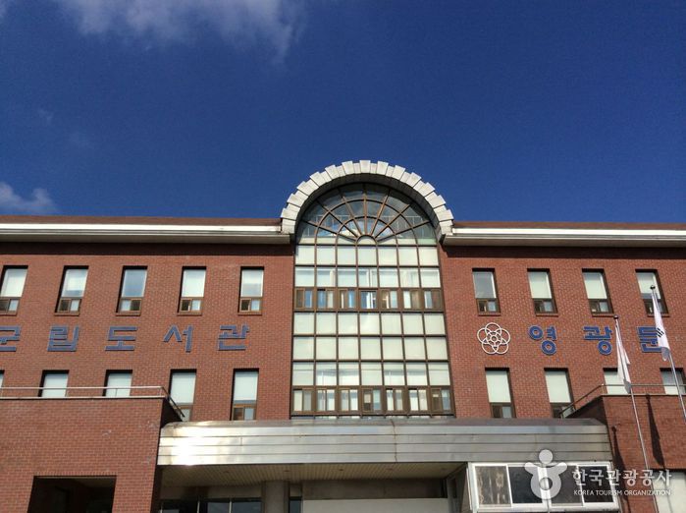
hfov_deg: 55.4
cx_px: 343
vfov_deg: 42.8
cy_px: 256
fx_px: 653
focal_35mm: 33
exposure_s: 1/3185
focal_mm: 3.3
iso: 32
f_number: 2.4
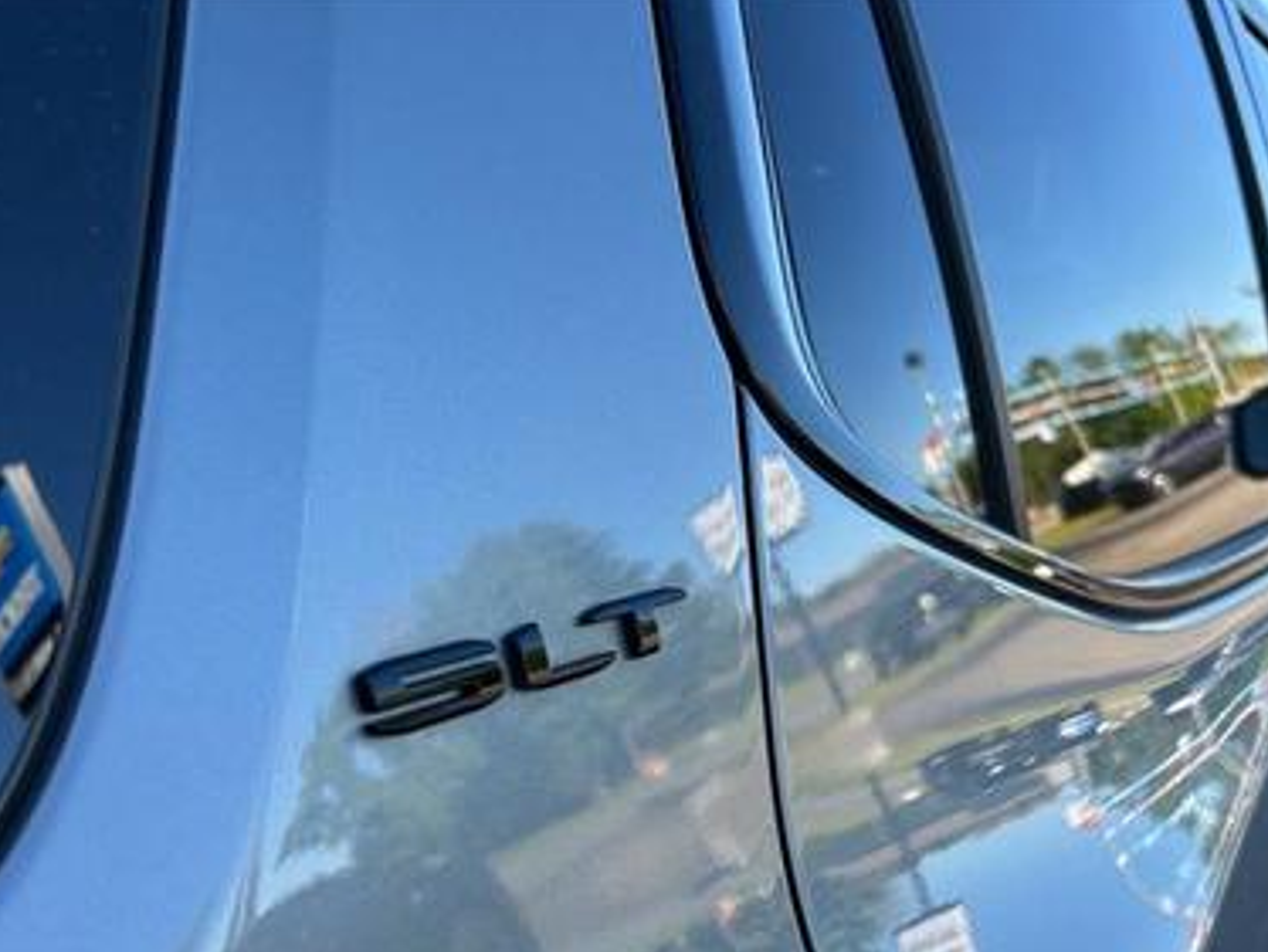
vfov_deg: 40.3
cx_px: 559
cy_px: 623
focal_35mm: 35
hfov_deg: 52.5
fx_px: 1283
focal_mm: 5.7
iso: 50
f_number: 1.5
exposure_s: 1/625
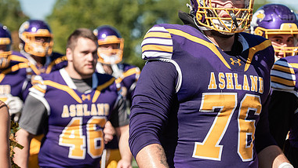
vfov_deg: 8.2
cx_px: 195
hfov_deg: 14.6
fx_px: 1162
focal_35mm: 147
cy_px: 33
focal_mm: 92
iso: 125
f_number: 3.5
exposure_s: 1/1000
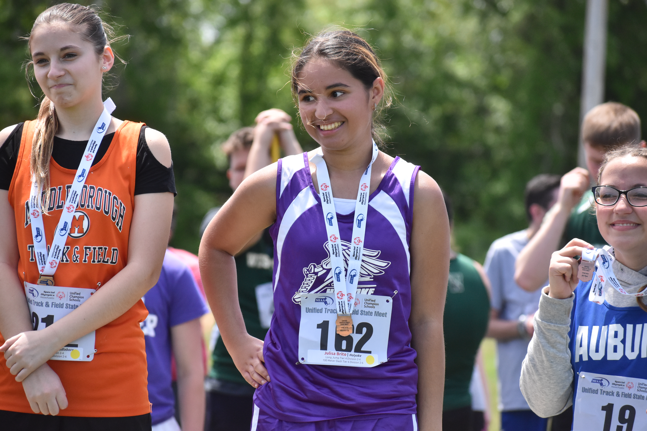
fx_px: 4043
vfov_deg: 6.1
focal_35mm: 225
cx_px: 324
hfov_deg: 9.1
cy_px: 216
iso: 1250
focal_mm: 150
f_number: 5
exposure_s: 1/4000
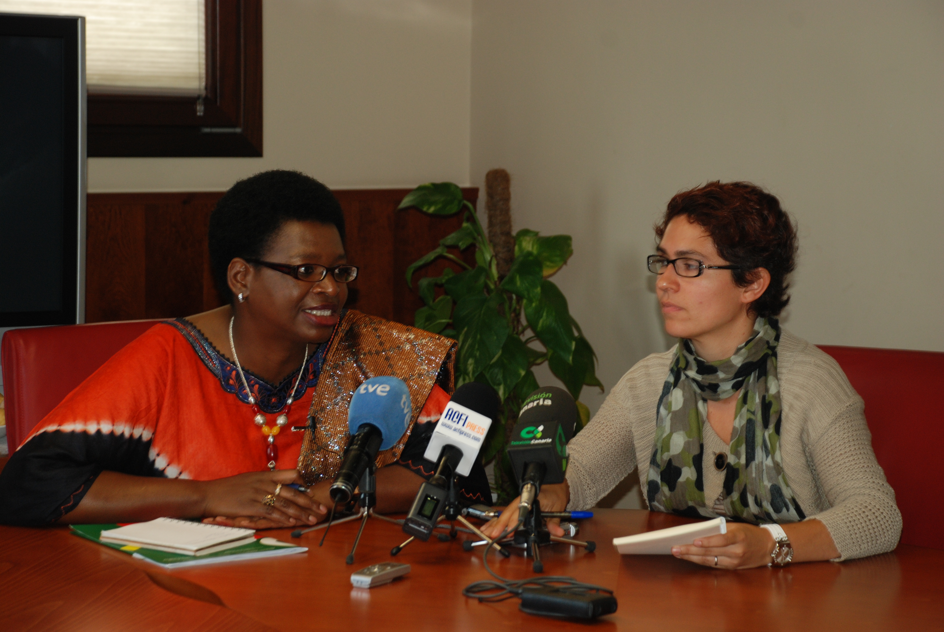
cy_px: 316
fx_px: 2599
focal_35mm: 99
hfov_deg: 20.6
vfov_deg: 13.9
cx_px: 472
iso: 320
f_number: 5.3
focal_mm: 66
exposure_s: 1/60
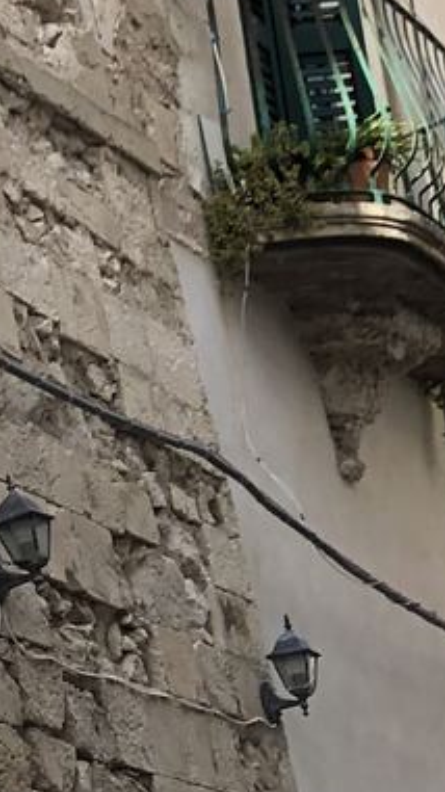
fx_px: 2688
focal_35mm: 128
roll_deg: +2.0
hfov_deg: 8.5
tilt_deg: +16.8
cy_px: 380
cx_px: -705
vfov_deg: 16.8
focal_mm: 4
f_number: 1.8
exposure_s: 1/417
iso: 20
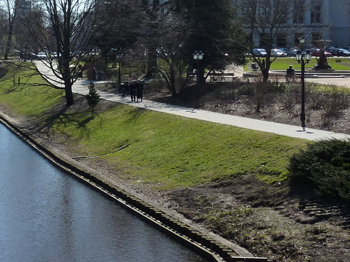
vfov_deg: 21.2
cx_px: -38
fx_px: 697
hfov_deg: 26.0
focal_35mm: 69
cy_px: 82
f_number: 5
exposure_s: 1/500
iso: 125
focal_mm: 5
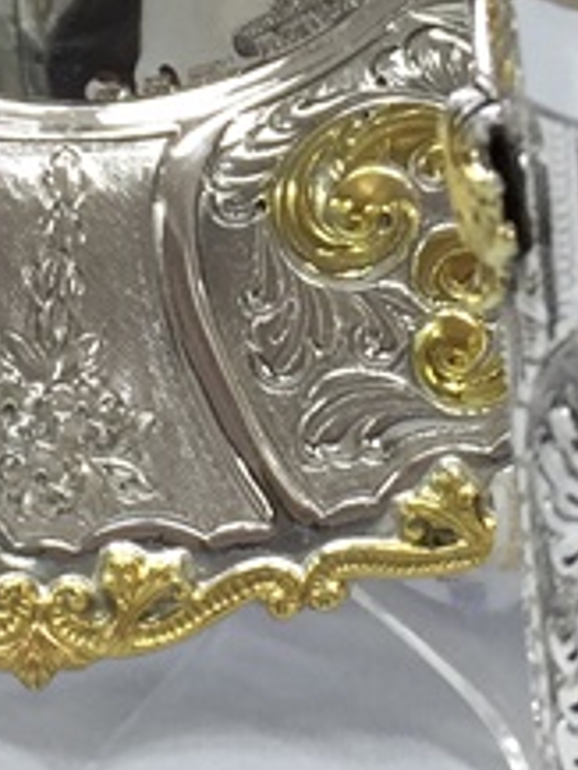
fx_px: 3047
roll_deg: +0.2
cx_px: 291
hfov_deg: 10.8
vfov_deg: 14.2
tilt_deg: -12.4
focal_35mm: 137
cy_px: -11
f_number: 2.2
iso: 50
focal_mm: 4.15
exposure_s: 1/100
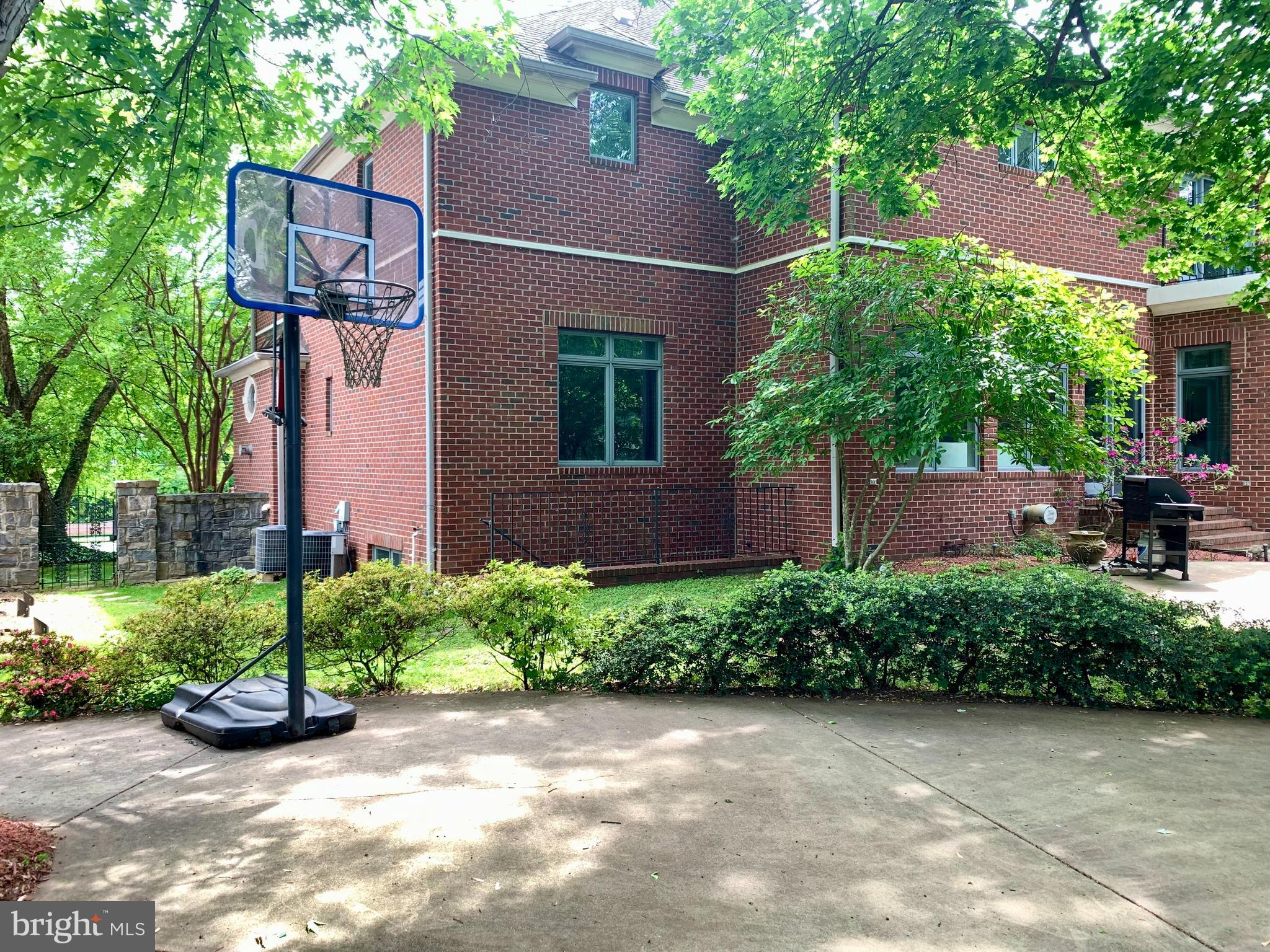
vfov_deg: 53.1
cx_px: 635
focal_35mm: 26
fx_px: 954
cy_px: 476
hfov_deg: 67.3
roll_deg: +0.0
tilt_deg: -2.0
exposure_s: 1/122
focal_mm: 4.25
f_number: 1.8
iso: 25
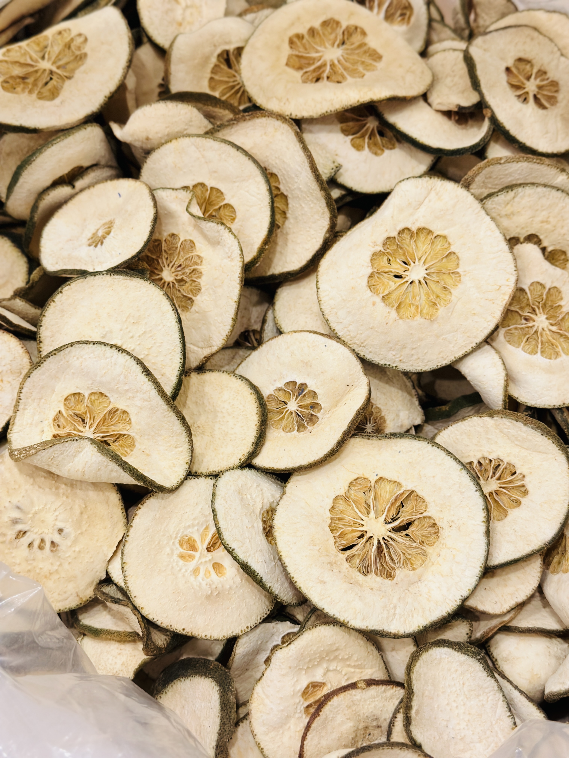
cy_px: 379
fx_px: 1052
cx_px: 284
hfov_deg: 30.3
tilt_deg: -63.0
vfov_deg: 39.7
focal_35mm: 48
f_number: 1.78
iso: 125
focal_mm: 6.86
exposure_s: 1/60
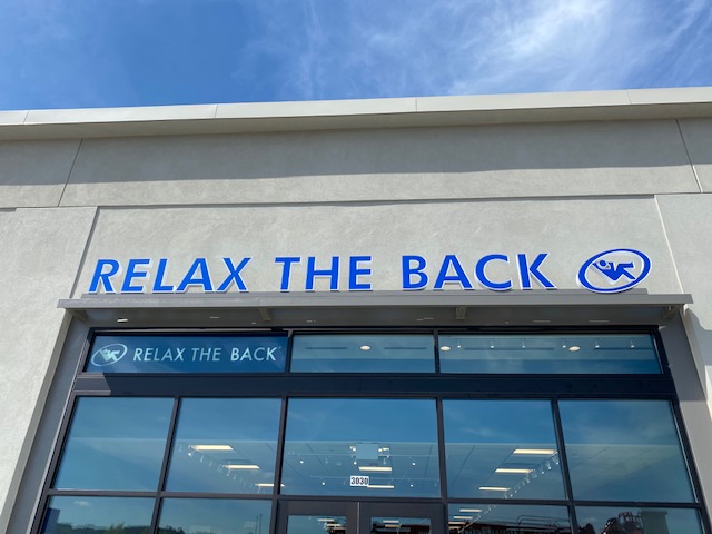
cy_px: 267
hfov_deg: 67.3
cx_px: 356
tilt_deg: +29.5
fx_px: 535
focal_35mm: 26
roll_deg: -2.6
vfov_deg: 53.1
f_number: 1.8
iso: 32
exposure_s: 1/2967
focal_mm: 4.25
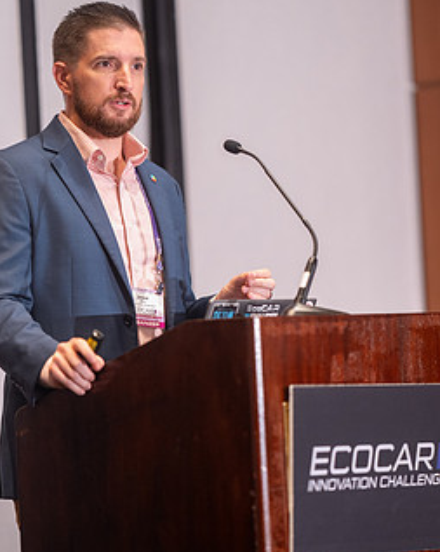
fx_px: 2934
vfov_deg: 10.7
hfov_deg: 8.6
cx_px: 190
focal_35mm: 180
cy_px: 273
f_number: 1.8
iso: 1600
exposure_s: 1/200
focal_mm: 135
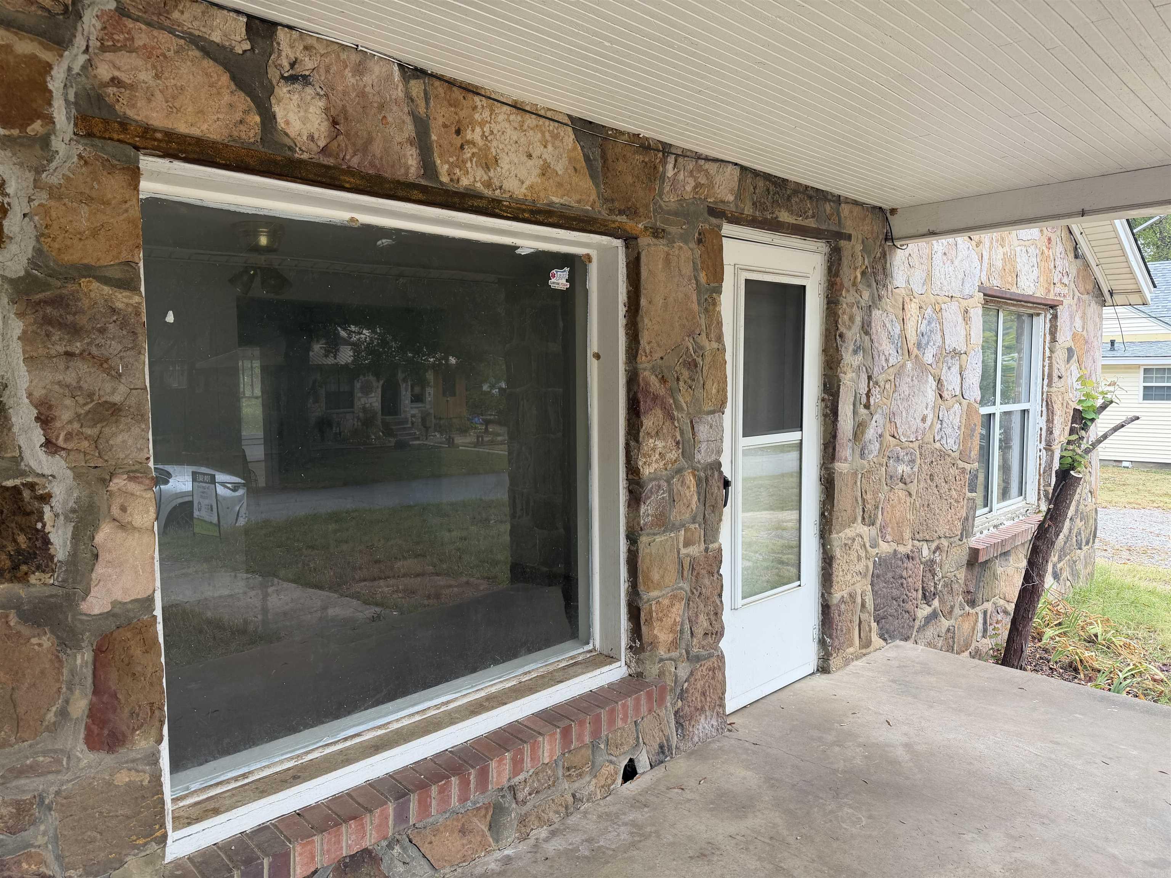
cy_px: 439
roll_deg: +0.3
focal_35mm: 24
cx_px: 586
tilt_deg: -5.0
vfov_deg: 56.8
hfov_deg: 71.6
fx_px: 812
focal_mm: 6.76
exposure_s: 1/121
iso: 80
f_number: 1.78
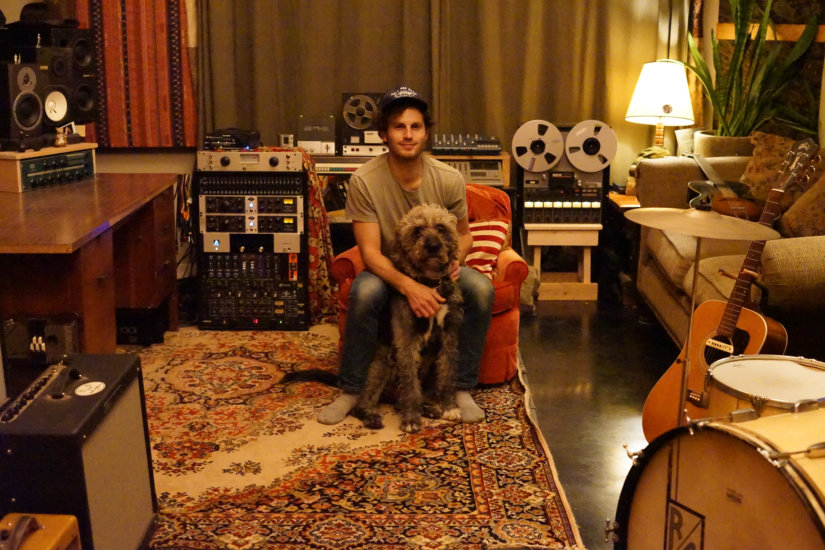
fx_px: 1146
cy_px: 275
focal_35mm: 50
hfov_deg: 39.6
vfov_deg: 27.0
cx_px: 412
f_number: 4.5
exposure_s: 1/60
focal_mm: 50
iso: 25600
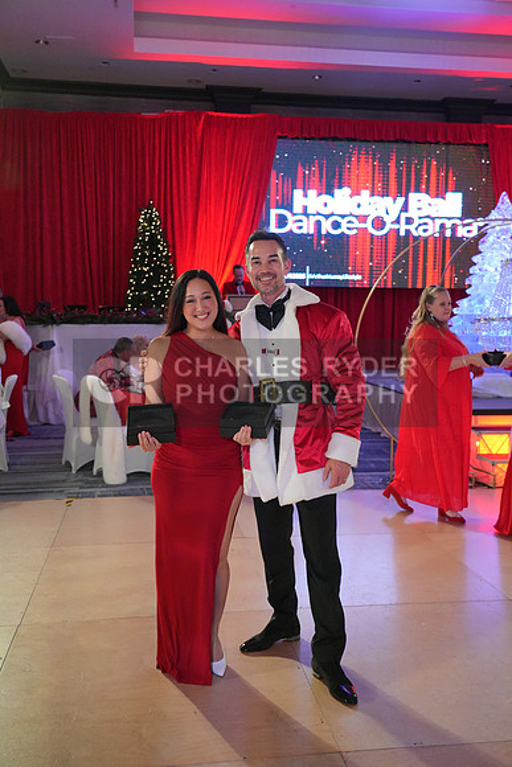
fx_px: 725
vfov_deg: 55.8
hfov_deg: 38.9
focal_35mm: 34
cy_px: 384
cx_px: 256
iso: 4000
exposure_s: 1/400
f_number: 4
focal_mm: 34
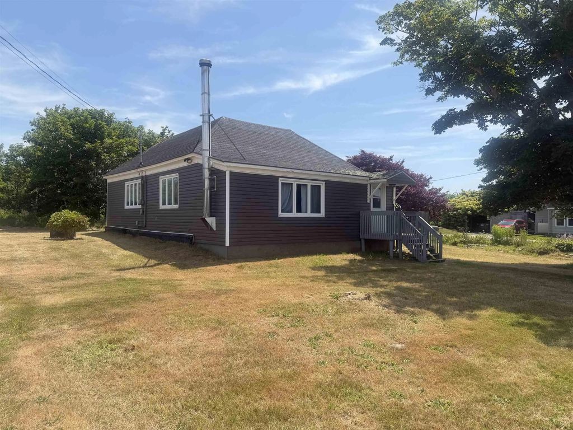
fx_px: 397
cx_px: 286
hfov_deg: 71.6
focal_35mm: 24
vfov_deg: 56.8
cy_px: 215
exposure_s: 1/3021
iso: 80
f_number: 1.78
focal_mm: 6.76
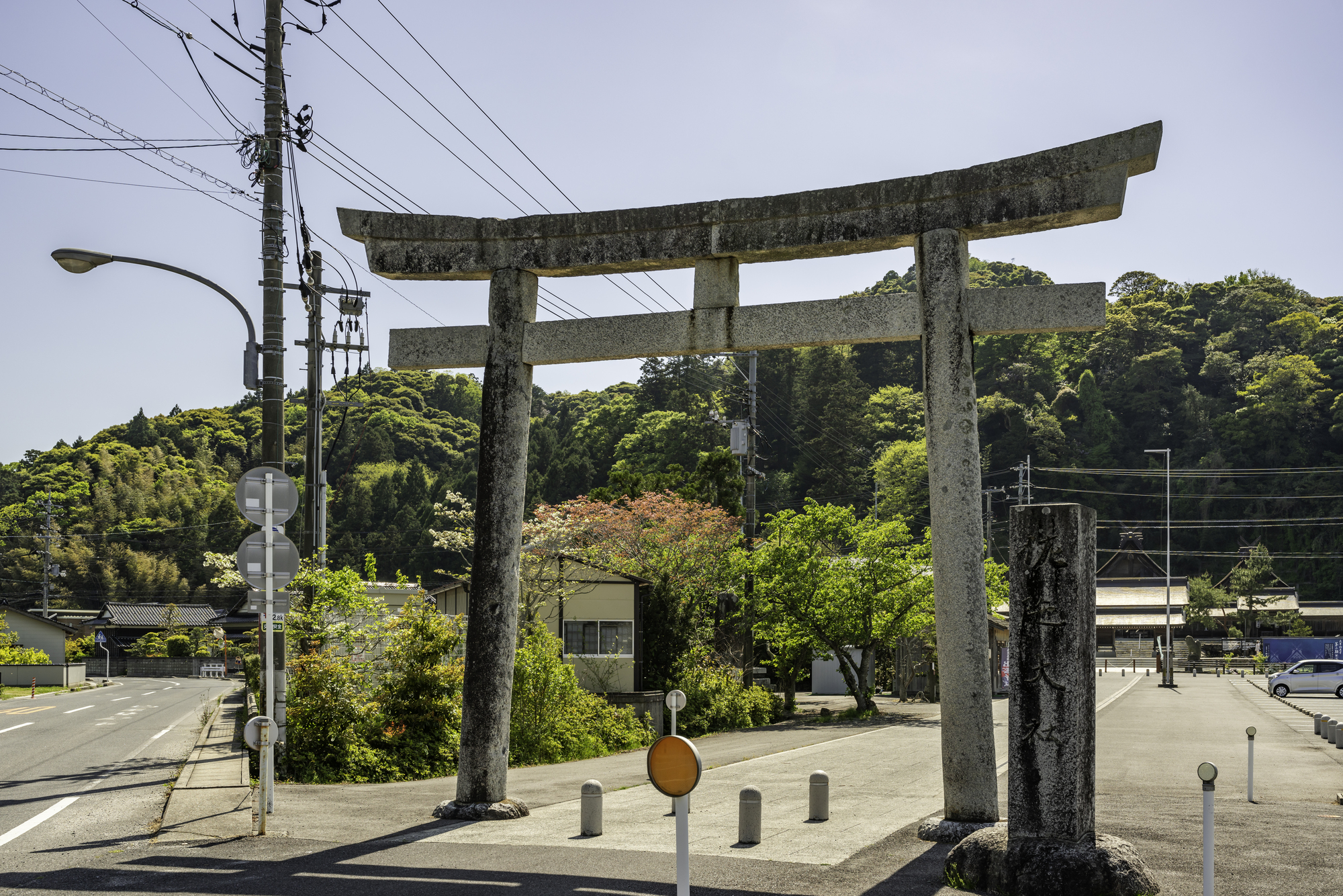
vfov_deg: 40.0
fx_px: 1231
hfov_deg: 57.2
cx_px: 672
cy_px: 448
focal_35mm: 33
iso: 125
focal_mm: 33
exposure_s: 1/400
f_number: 8
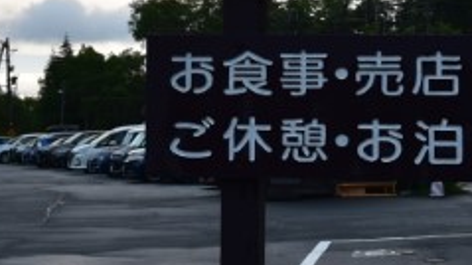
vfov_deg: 9.8
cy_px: -69
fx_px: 1513
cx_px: 126
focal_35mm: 121
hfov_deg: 17.6
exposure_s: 1/30
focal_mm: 24
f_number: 4
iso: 125
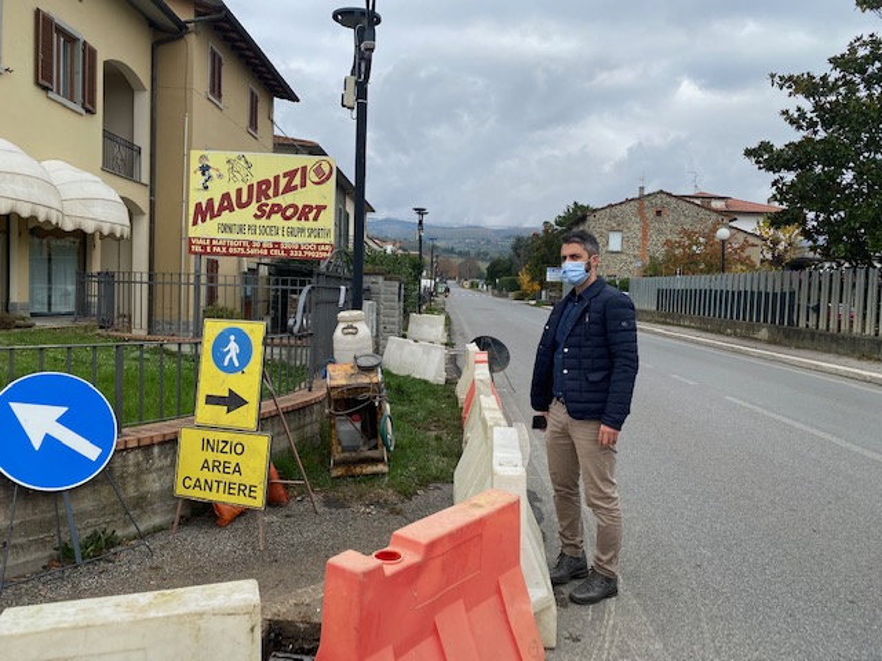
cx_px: 441
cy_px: 330
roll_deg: -2.5
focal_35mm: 26
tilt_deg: -3.4
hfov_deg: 67.3
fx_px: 662
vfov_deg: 53.1
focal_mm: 4.25
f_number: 1.8
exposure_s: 1/1449
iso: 32
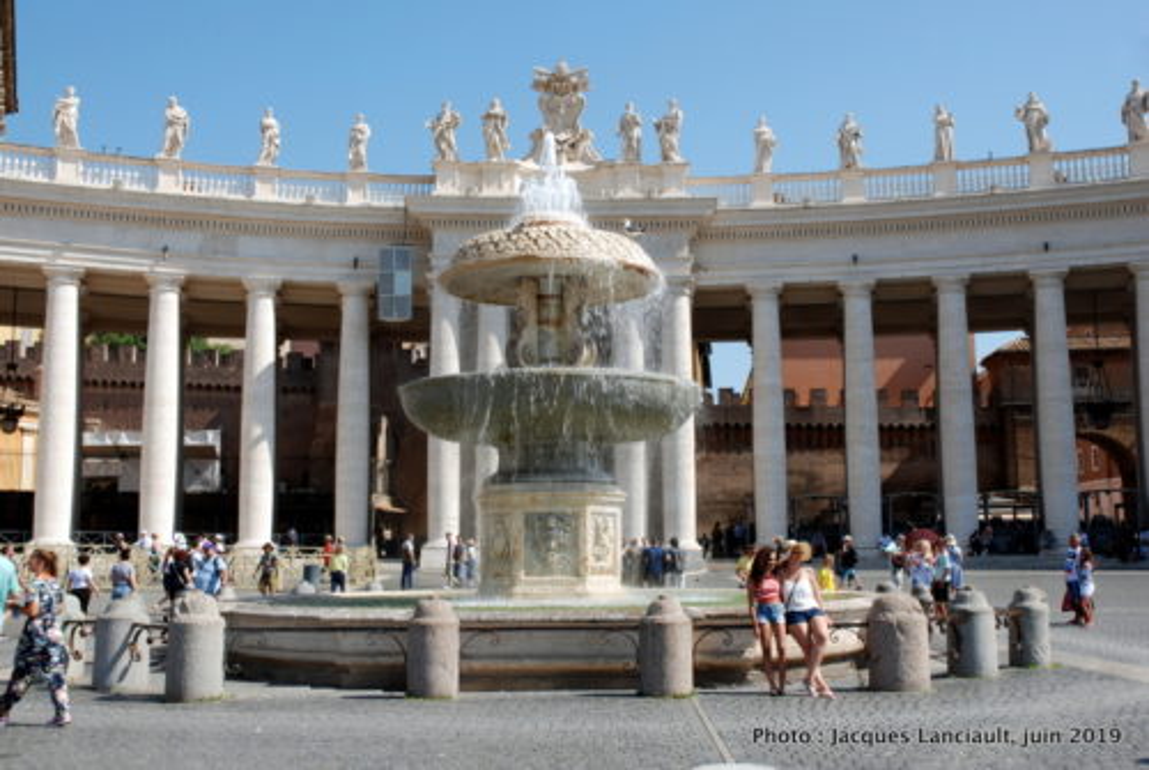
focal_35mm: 38
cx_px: 574
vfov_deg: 35.6
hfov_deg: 51.2
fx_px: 1199
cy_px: 385
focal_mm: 25
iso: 100
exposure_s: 1/50
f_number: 16
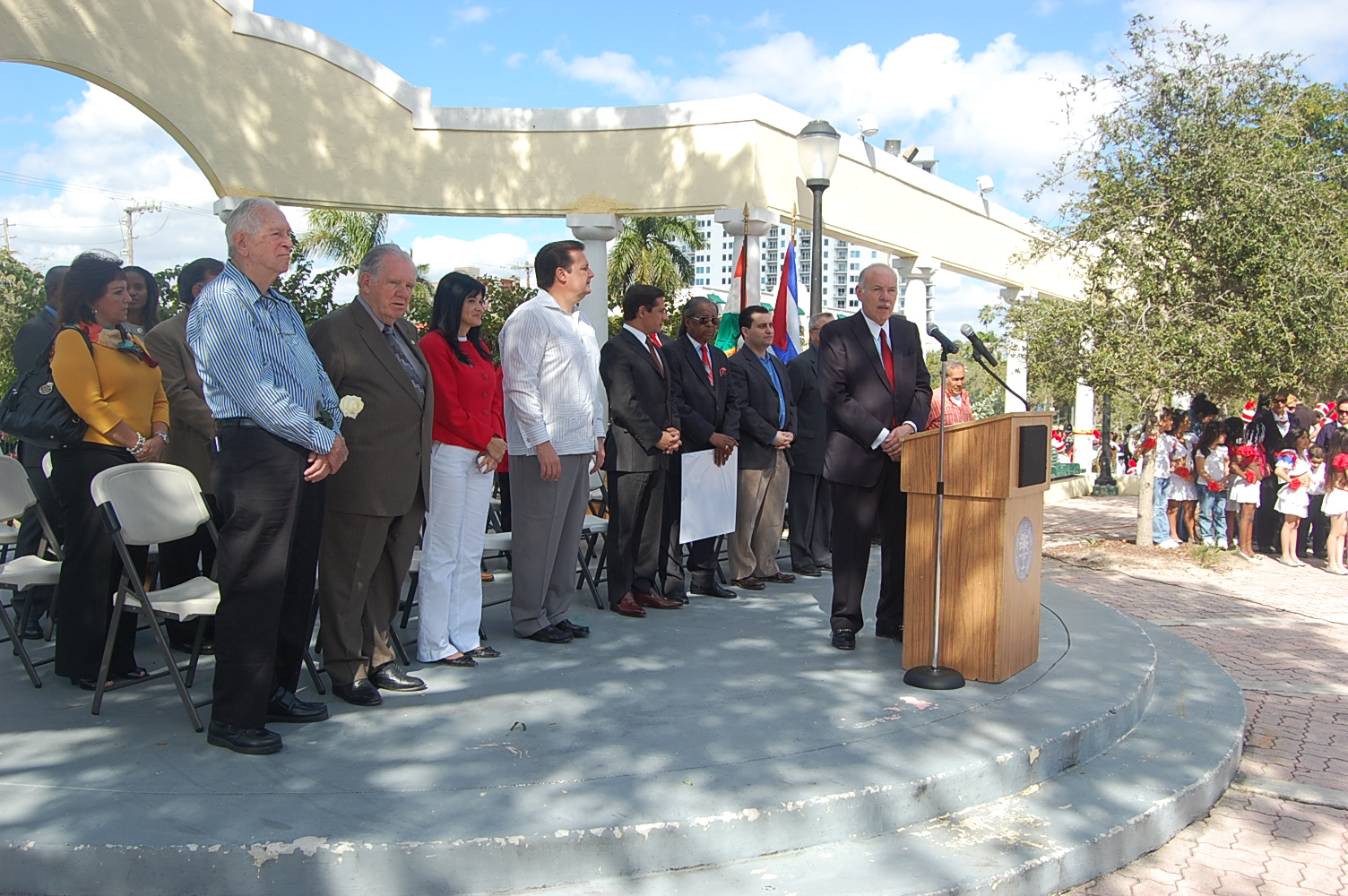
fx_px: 1235
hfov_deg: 57.3
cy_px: 448
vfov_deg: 39.9
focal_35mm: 33
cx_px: 674
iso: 200
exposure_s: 1/250
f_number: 8
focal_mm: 22
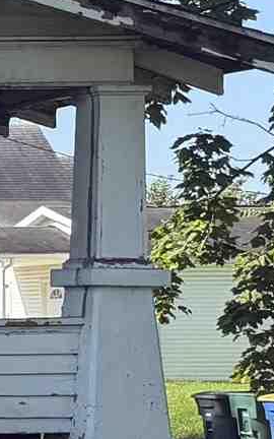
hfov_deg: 5.3
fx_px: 2163
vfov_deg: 11.6
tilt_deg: +1.5
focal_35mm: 181
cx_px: -1164
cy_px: 297
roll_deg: +0.6
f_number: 1.78
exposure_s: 1/2110
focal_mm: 6.76
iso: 100
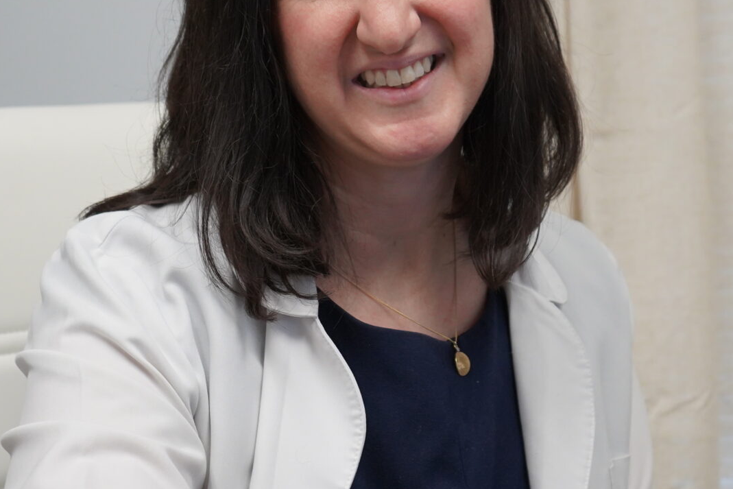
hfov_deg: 19.7
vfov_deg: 13.3
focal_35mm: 103
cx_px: 508
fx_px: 2097
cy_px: 242
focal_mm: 43
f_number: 4.5
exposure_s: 1/160
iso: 1250
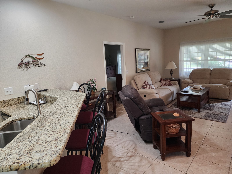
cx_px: 116
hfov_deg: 73.9
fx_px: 154
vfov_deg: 58.9
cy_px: 87
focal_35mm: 23
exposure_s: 1/120
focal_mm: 6.4
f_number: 1.8
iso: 400
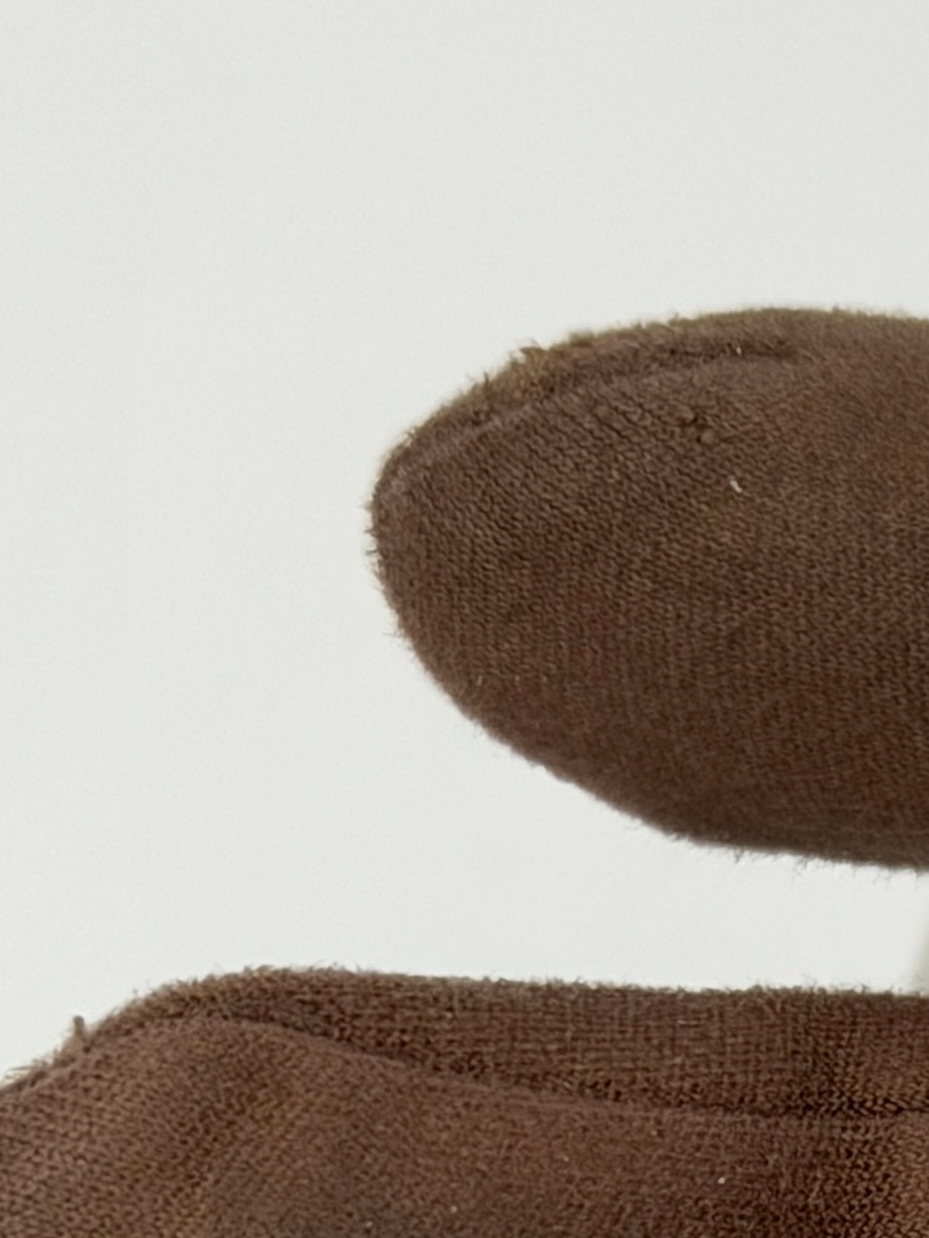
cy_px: 1713
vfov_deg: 12.3
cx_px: 1401
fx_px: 5546
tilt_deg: -85.9
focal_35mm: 155
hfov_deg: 9.3
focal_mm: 6.76
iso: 64
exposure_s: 1/269
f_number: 1.78
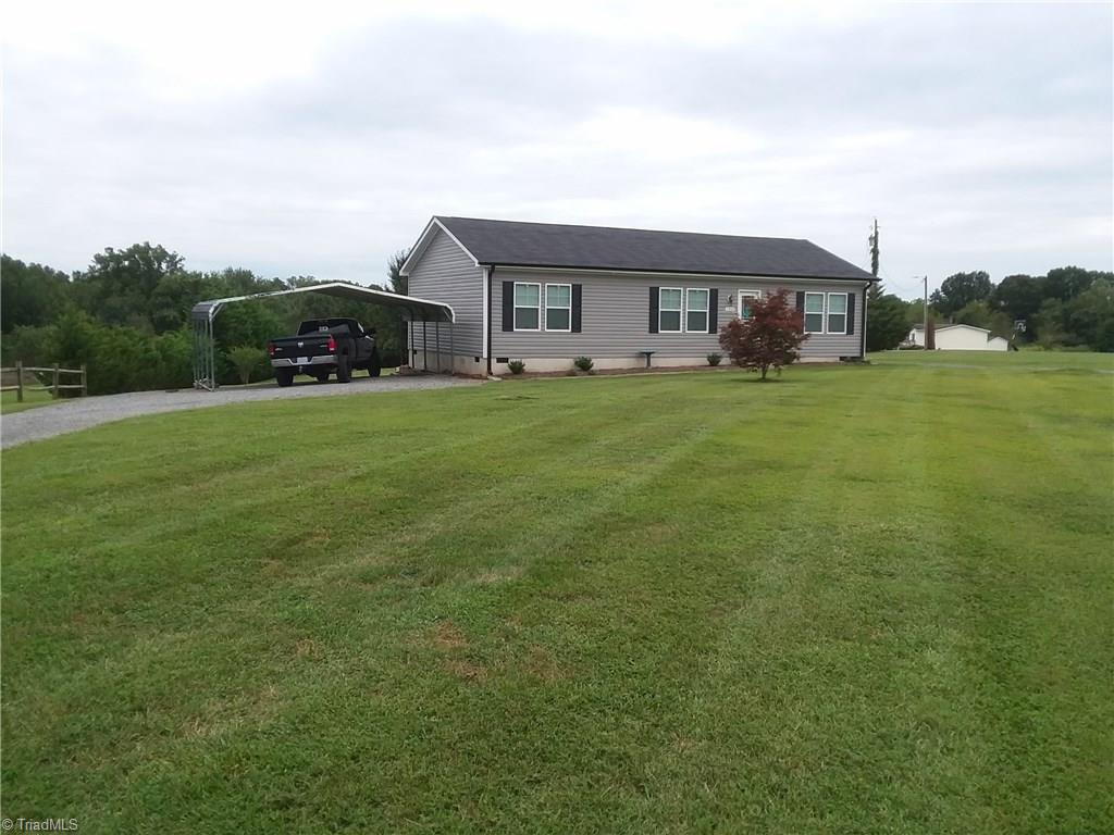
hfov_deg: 61.7
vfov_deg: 48.2
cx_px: 557
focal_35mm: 29
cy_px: 418
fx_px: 933
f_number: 1.9
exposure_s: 1/488
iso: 40
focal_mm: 2.47
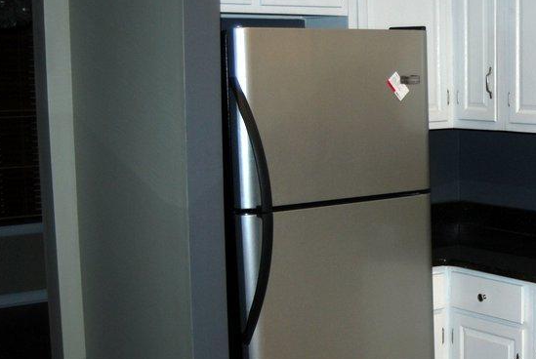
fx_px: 1043
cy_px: 200
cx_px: 477
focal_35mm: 70
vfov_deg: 19.5
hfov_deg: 27.8
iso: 200
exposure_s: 1/60
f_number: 3.3
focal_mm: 25
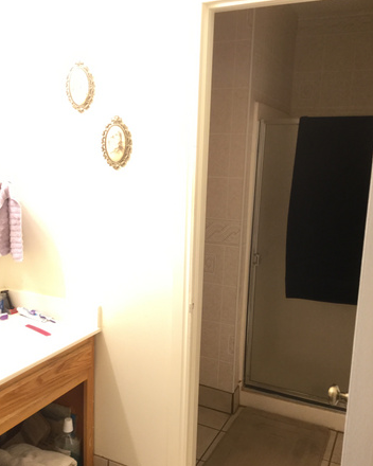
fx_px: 455
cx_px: 183
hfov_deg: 44.5
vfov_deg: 54.2
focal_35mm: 33
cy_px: 251
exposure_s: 1/30
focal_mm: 3.3
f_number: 2.4
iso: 100
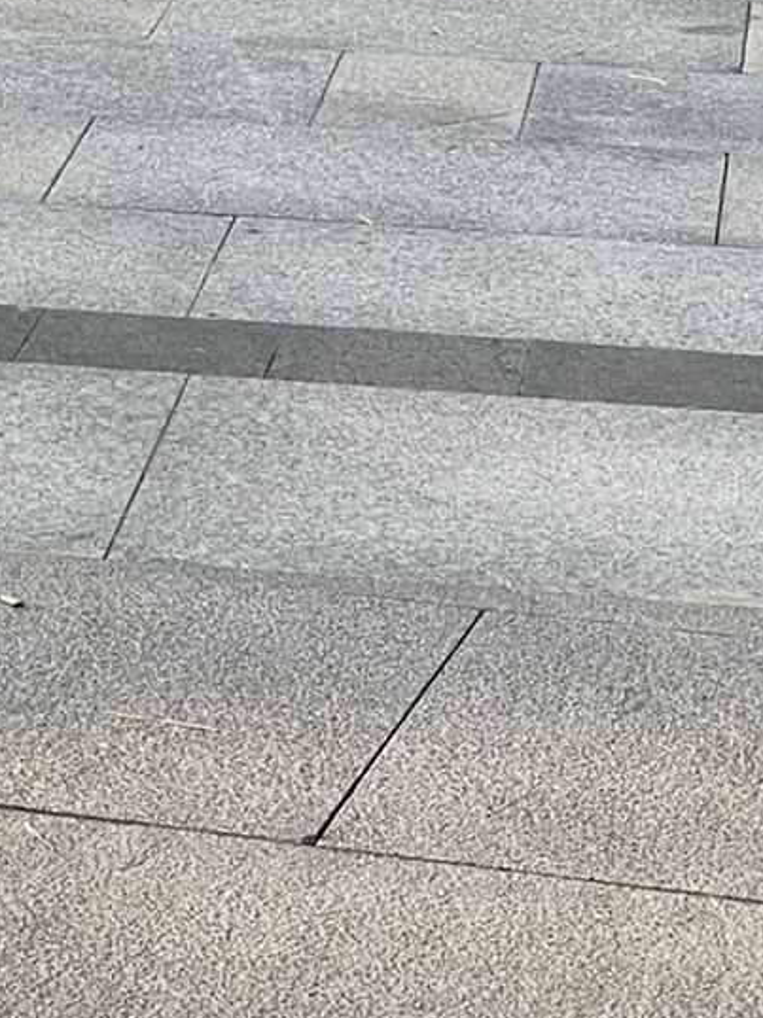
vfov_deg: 8.2
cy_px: -407
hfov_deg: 6.2
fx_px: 7000
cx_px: -346
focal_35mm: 238
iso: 20
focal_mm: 7.5
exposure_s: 1/459
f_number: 2.2
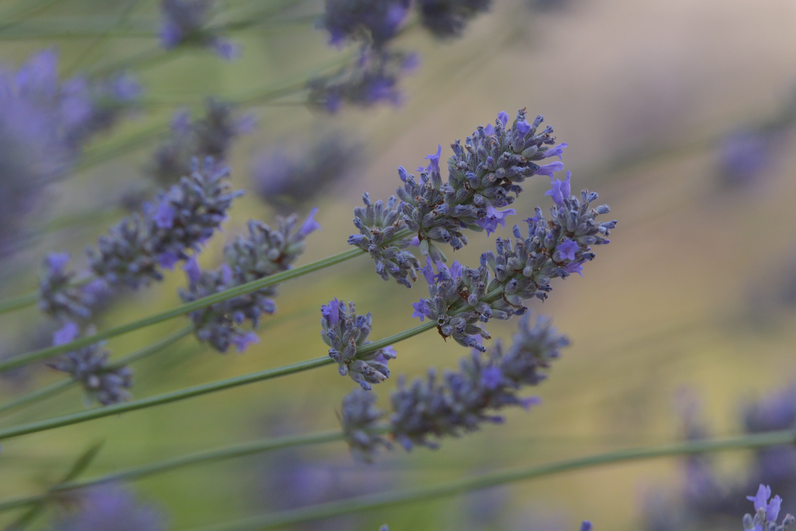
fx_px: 13267
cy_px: 266
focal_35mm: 600
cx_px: 398
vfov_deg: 2.3
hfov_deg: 3.4
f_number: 8
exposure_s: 1/2000
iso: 2500
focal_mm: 600
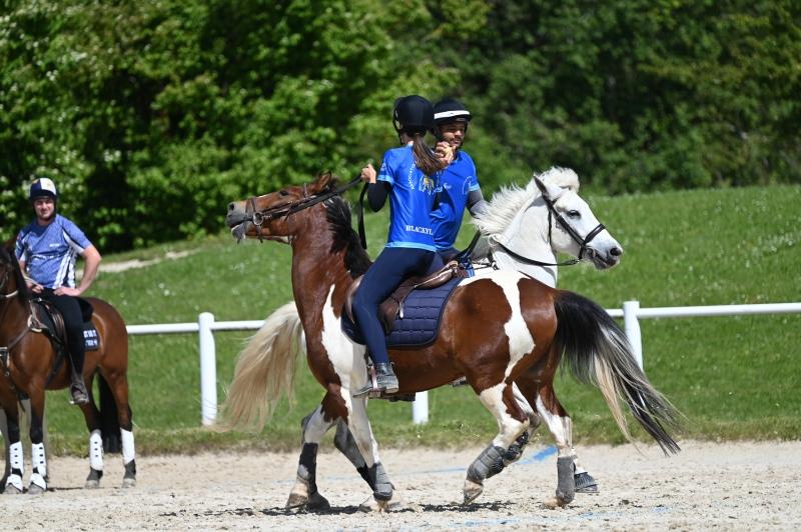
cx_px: 400
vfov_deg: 3.9
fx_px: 7781
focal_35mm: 350
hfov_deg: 5.9
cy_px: 266
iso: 220
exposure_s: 1/1250
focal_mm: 350
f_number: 5.3
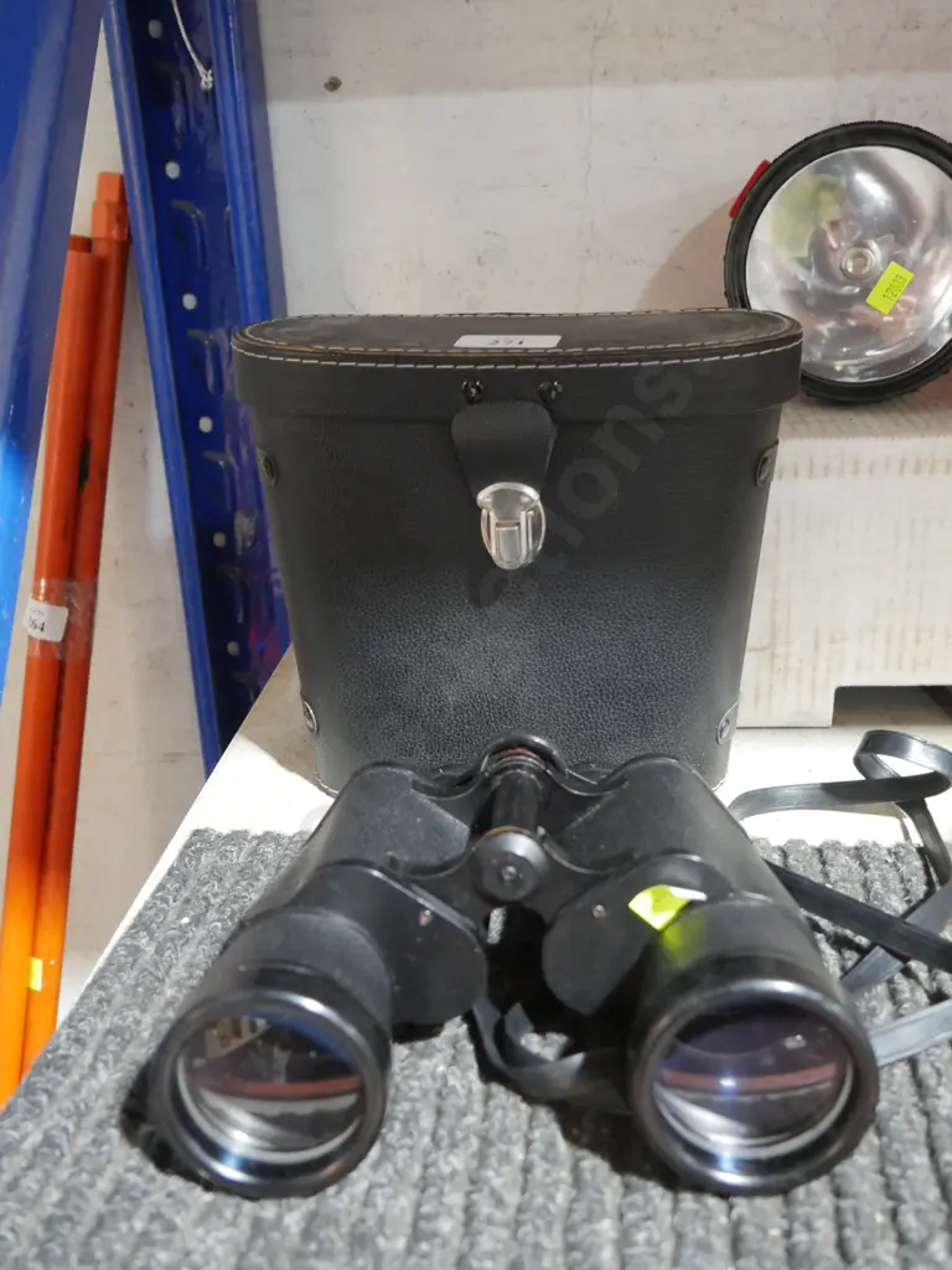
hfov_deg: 39.7
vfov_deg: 51.4
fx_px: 1320
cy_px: 635
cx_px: 476
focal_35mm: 36
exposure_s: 1/50
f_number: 4
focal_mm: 18
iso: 3200
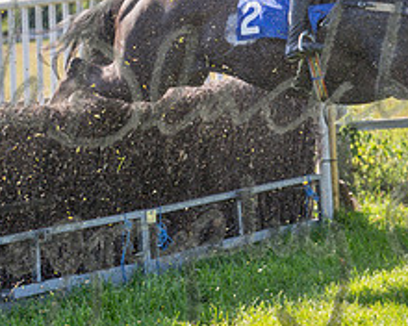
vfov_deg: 7.6
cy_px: 26
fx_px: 2439
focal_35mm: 202
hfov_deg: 9.6
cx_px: 257
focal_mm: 70
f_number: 4
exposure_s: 1/1600
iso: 200
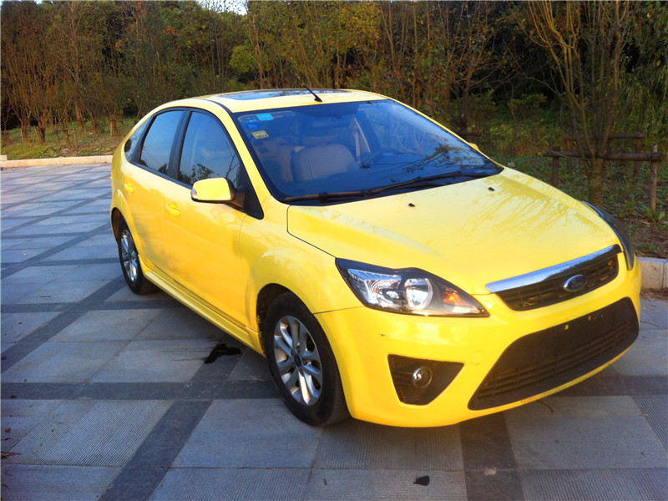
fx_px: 675
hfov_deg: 52.6
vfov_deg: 40.7
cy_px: 250
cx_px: 334
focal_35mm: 35
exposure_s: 1/211
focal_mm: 3.85
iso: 80
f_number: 2.8
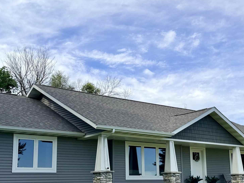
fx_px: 359
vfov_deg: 28.3
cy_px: 125
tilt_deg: +8.5
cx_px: 137
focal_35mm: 51
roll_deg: +1.4
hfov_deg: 37.4
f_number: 1.78
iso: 80
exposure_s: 1/4975
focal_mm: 6.76
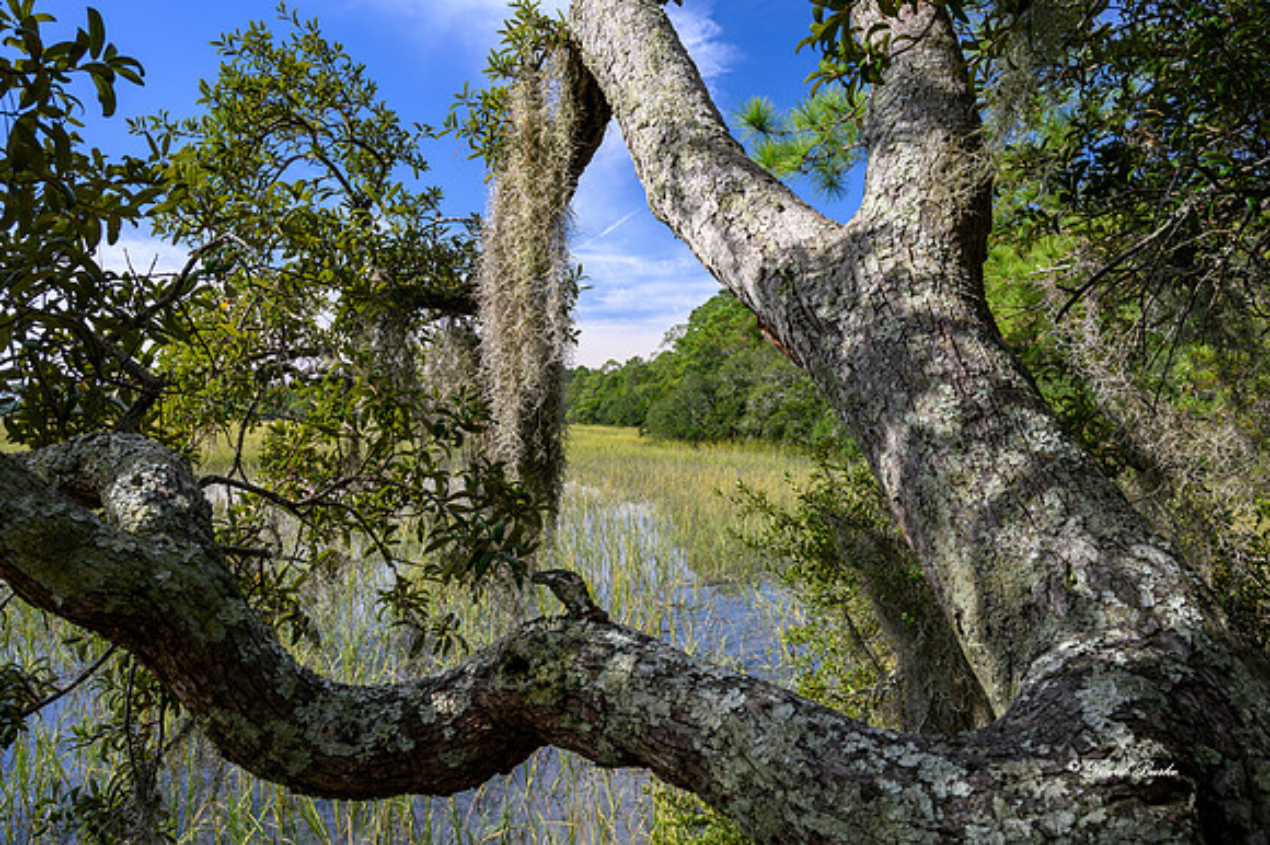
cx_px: 635
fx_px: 917
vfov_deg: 49.5
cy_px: 422
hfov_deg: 69.4
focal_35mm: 26
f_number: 10
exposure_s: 1/60
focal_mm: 26
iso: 200
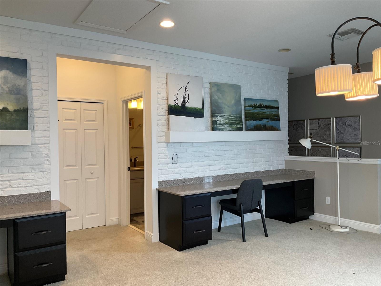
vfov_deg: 48.2
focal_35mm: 29
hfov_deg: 61.7
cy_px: 143
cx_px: 190
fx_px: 319
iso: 64
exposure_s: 1/60
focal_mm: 3
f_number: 1.8
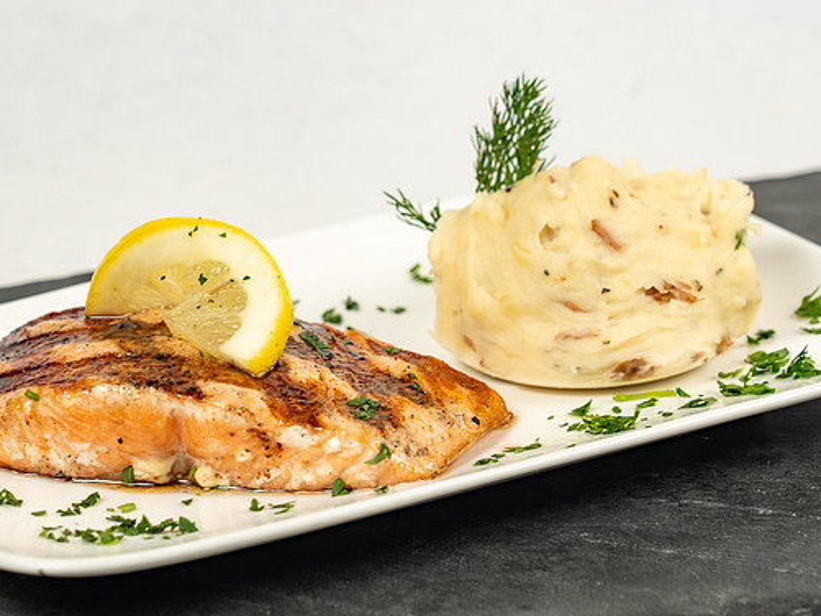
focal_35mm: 151
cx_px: 410
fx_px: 3582
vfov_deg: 9.8
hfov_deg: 13.1
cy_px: 277
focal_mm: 105
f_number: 8
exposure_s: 1/200
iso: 400
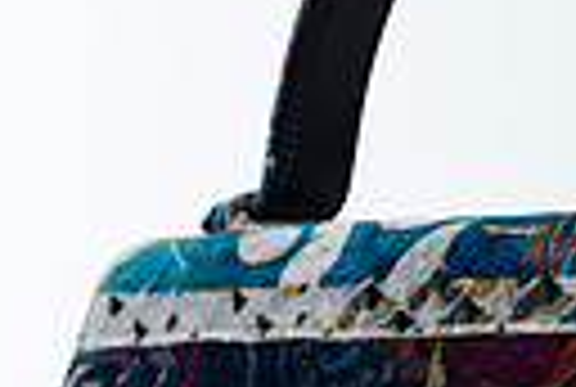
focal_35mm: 226
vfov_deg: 6.1
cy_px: 520
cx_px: 598
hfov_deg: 9.0
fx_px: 3624
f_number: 7.1
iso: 200
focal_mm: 50
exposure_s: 1/200
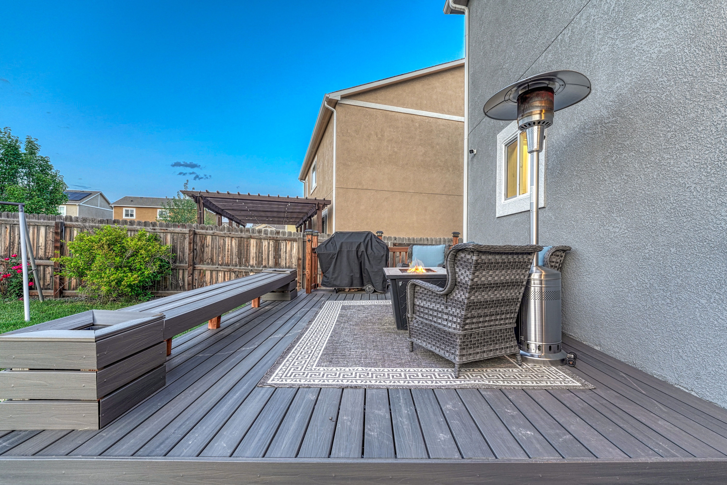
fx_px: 297
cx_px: 364
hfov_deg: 101.5
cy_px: 242
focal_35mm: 15
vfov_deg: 78.5
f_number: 7.1
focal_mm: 14.7
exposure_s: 1/15
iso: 800
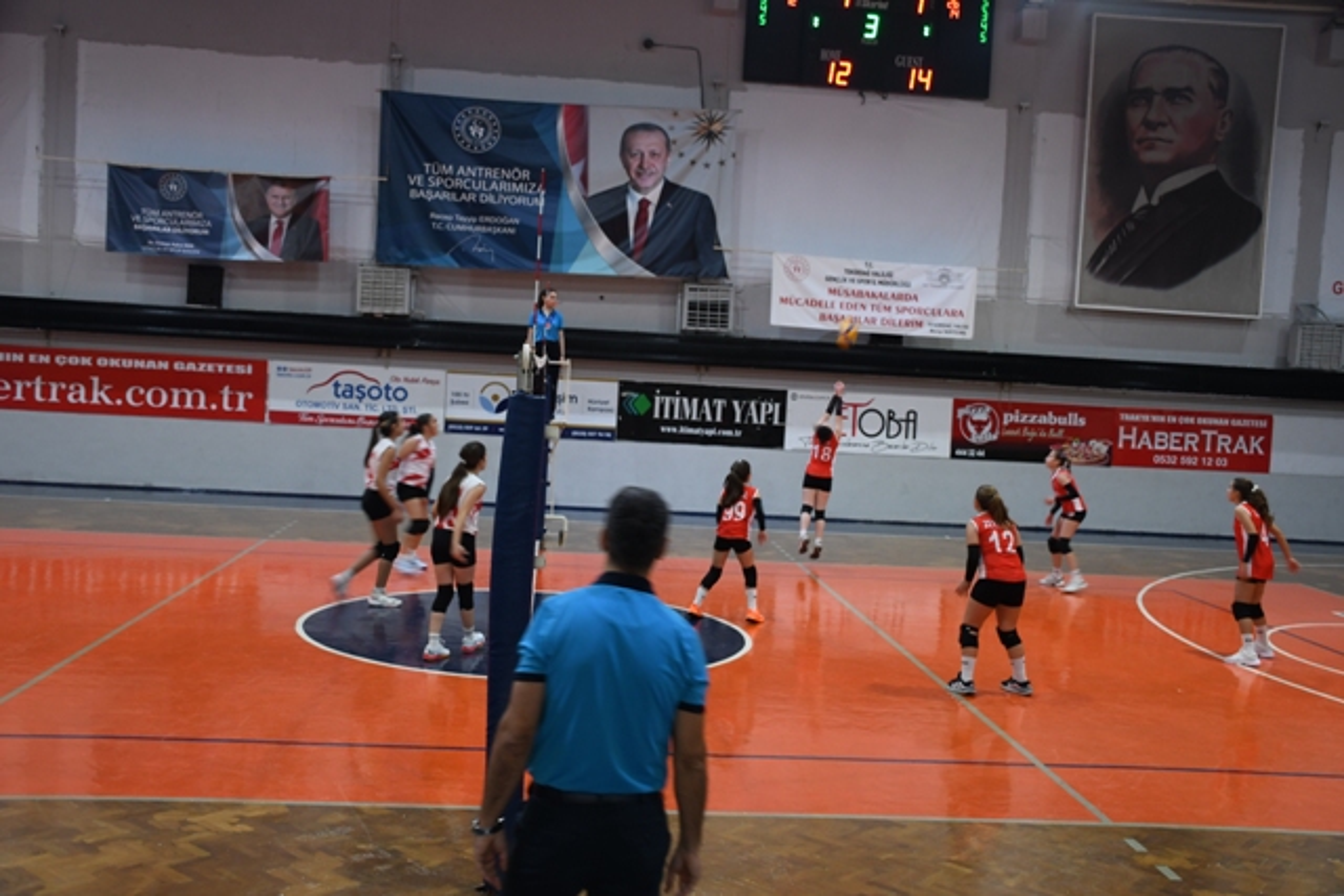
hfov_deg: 53.1
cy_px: 448
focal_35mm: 36
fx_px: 1344
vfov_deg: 36.9
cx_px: 672
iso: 800
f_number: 3.8
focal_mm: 24
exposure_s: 1/25
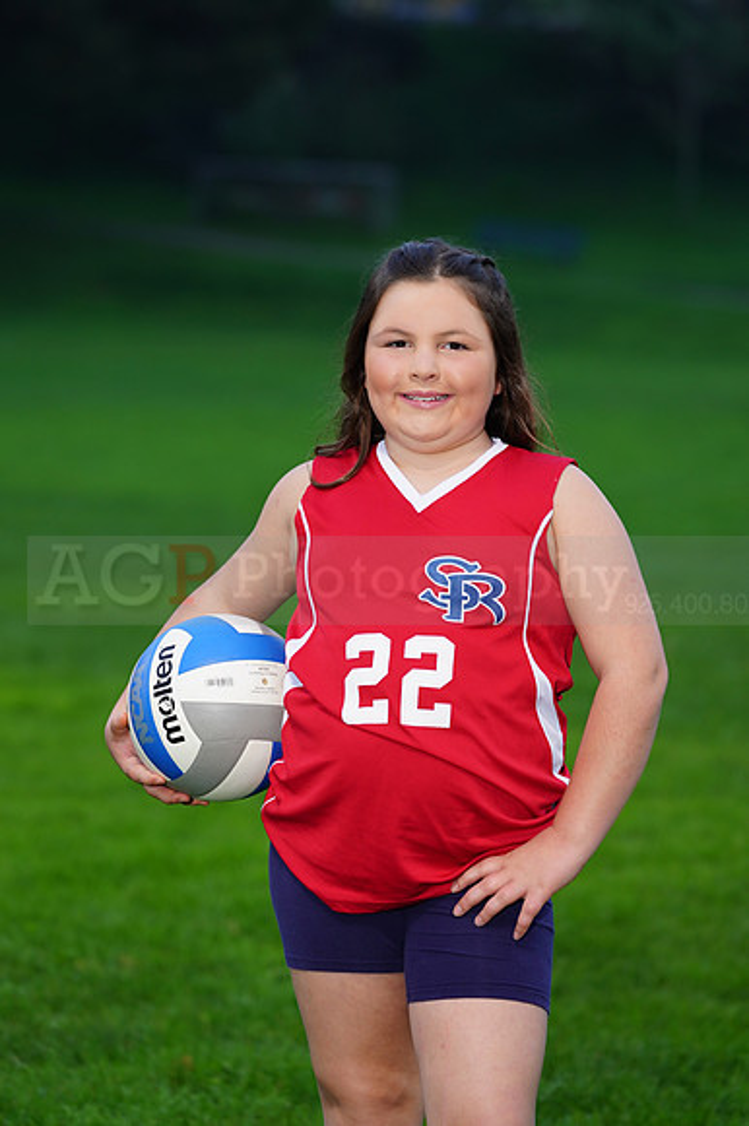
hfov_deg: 7.5
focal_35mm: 183
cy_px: 563
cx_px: 374
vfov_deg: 11.2
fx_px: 5718
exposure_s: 1/25
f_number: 5.6
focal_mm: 183
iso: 320
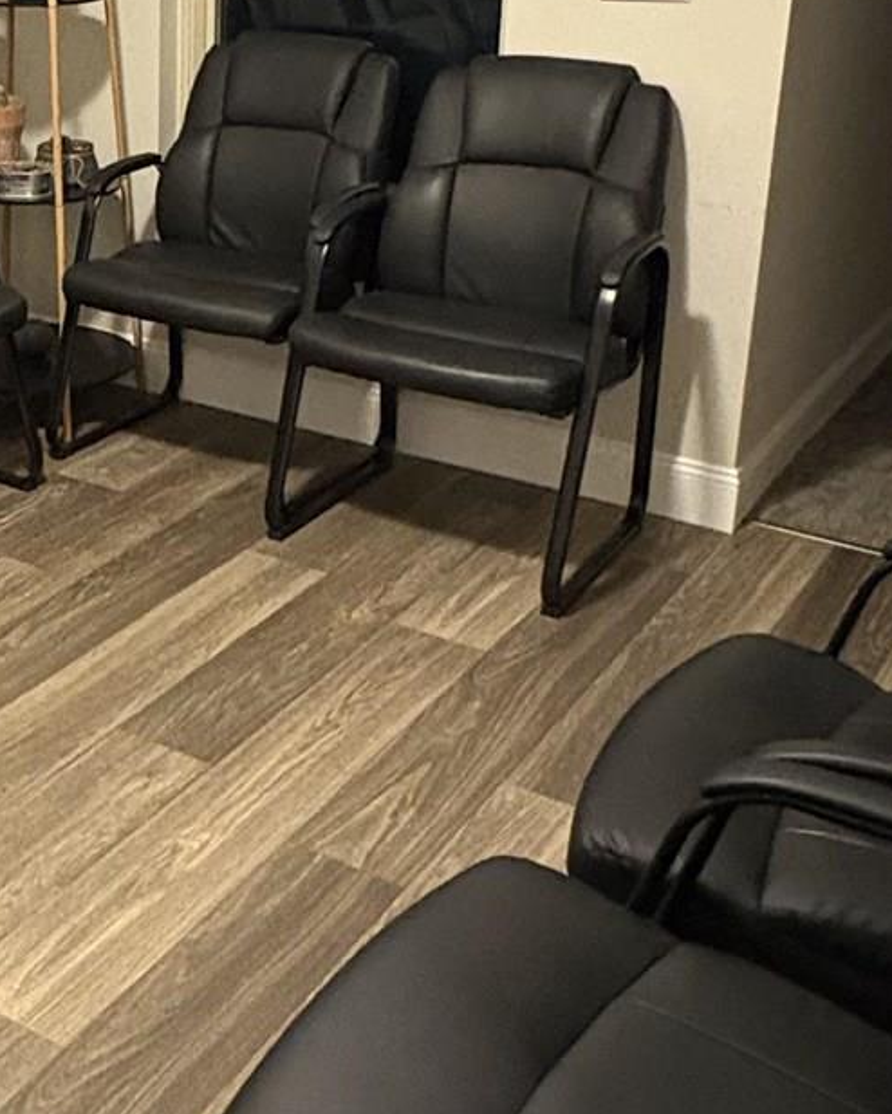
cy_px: 350
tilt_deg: -17.5
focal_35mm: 51
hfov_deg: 28.1
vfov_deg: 36.2
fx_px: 1682
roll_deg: +1.3
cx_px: 20
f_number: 2.2
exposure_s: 1/30
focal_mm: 2.22
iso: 800
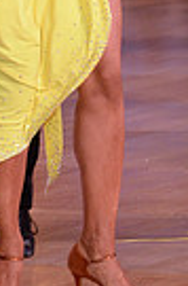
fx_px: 3229
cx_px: 20
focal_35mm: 409
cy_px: -125
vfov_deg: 5.0
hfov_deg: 3.3
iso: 2000
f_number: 6.3
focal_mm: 95
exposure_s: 1/250
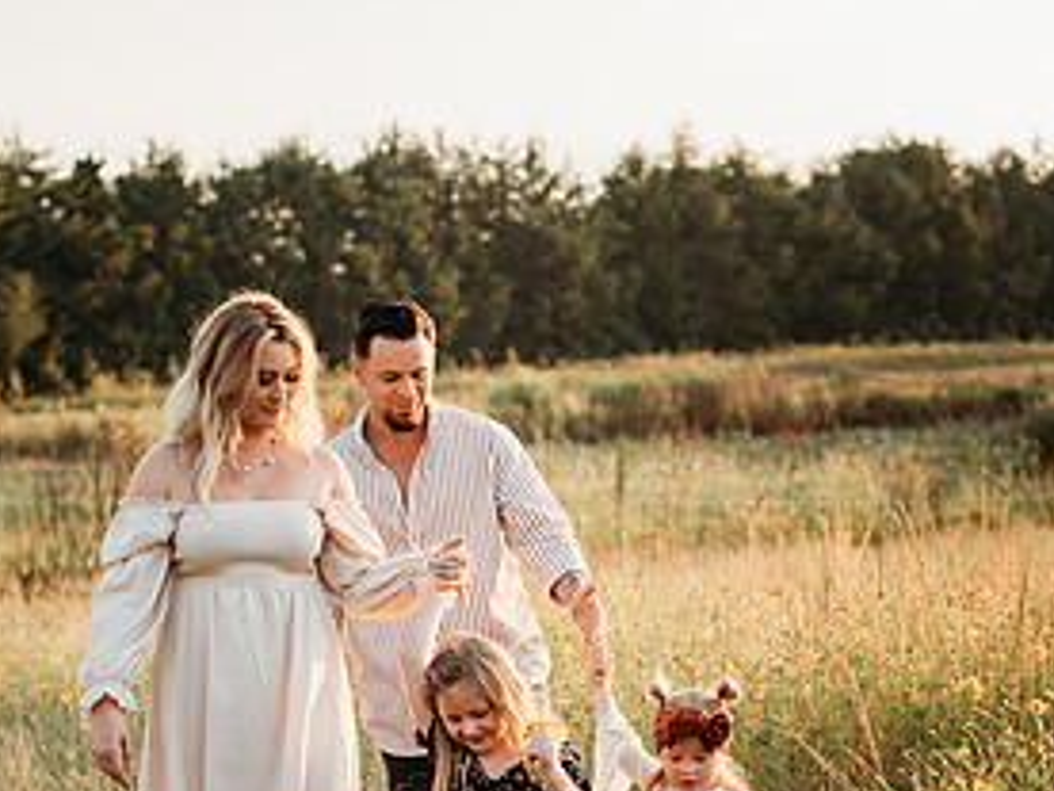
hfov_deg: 19.4
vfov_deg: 14.6
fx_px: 3075
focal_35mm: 101
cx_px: 527
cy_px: 598
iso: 100
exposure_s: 1/250
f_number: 2.8
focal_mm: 50
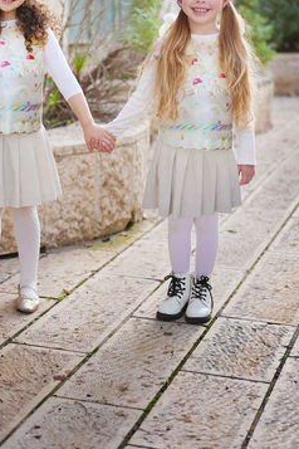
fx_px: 959
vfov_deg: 26.2
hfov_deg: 17.7
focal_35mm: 77
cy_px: 162
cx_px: 112
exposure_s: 1/400
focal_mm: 55
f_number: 2.2
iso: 100
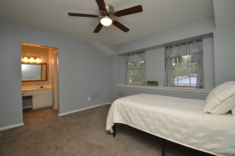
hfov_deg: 100.5
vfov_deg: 77.1
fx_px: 98
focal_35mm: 15
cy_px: 78
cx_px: 118
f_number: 5.6
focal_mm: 10
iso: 320
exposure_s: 1/60
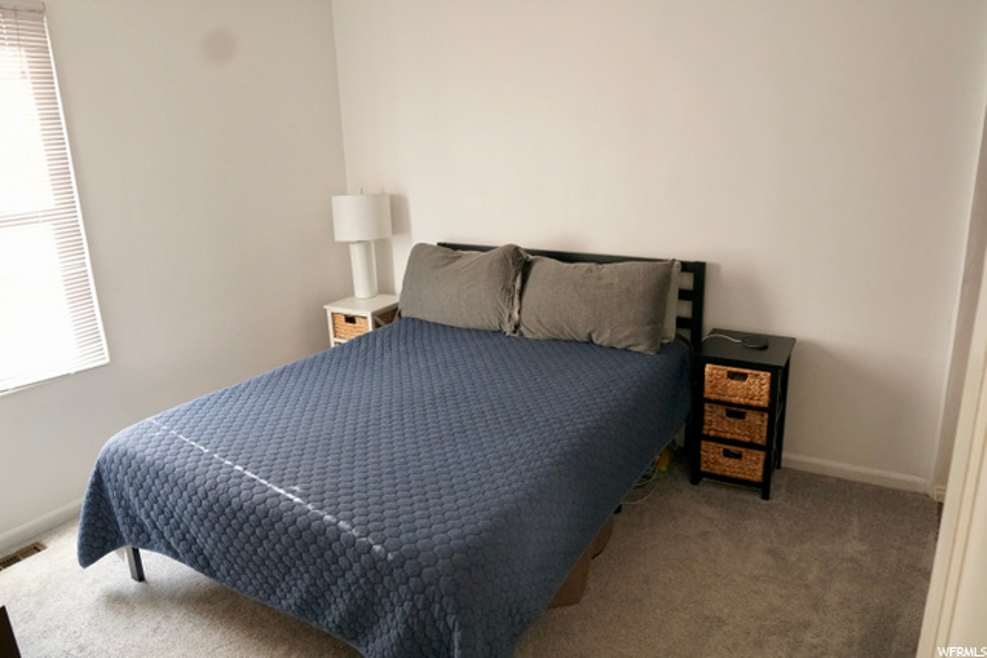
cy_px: 329
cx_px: 494
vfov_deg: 53.2
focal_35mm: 24
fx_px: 658
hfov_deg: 73.7
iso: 5000
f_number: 4
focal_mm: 16
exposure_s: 1/160
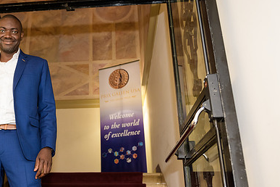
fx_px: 303
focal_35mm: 39
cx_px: 84
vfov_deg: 34.1
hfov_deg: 48.3
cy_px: 110
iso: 1000
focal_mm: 26
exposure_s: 1/125
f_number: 3.2
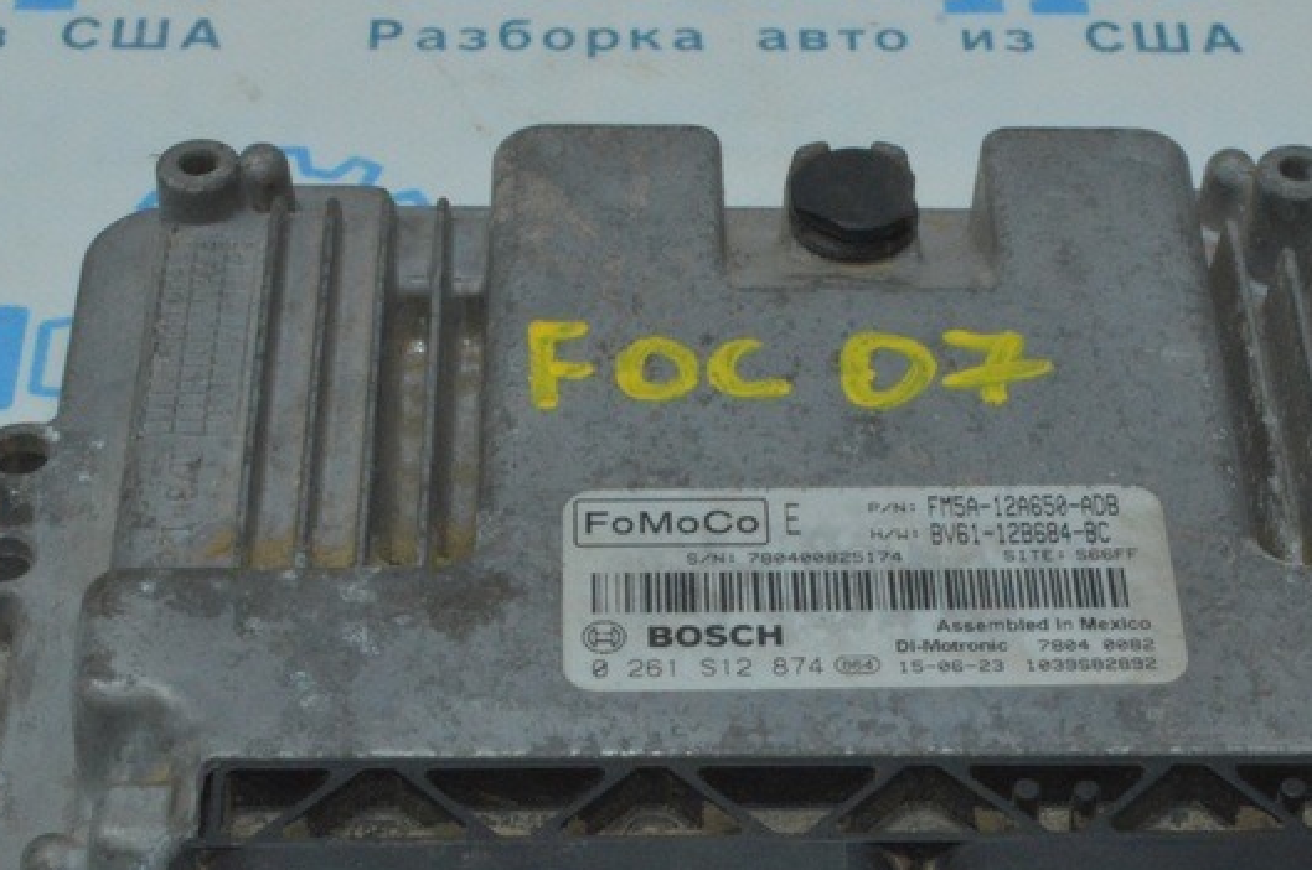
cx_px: 801
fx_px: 3384
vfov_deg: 14.5
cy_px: 750
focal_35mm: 93
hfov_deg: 21.9
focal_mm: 32
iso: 3200
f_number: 29
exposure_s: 1/30
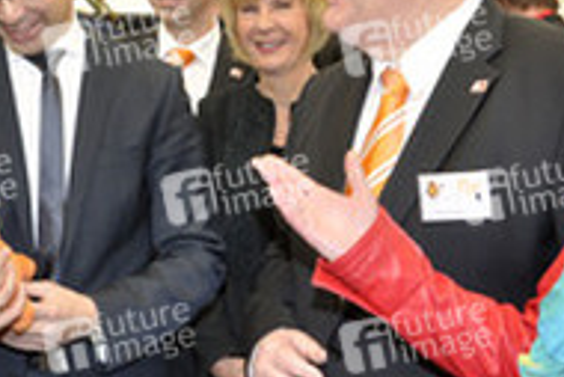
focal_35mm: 64
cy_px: 116
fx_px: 1003
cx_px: 157
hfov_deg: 31.0
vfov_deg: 21.2
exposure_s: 1/200
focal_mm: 18
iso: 400
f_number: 6.3
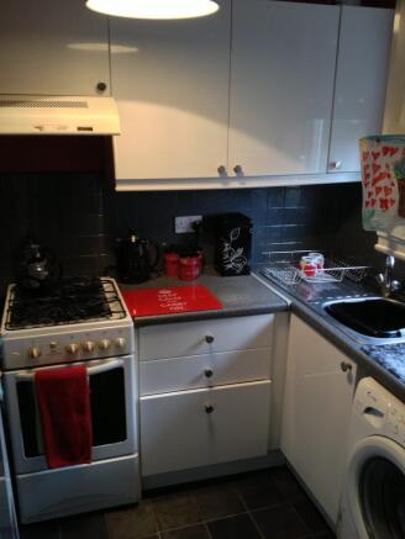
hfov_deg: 40.7
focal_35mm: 35
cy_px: 270
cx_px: 202
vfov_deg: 52.6
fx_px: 546
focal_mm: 4.28
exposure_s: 1/20
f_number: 2.4
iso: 200
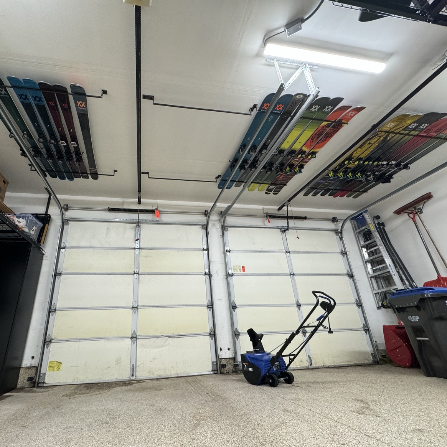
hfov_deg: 83.2
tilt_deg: +22.1
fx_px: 248
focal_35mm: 17
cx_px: 185
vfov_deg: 84.0
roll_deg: +2.0
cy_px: 229
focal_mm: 2.22
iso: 200
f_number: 2.2
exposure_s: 1/120
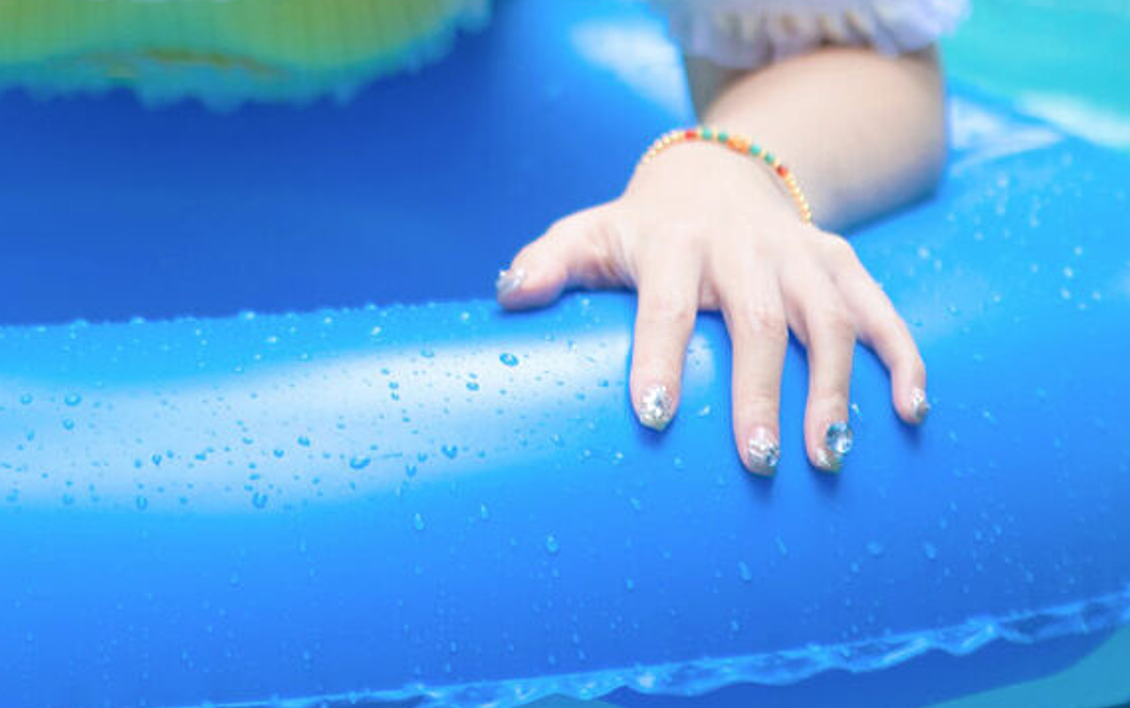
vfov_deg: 2.3
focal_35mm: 560
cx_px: 222
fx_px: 17256
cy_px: -289
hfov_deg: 3.7
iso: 250
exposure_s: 1/400
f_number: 2.8
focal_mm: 200
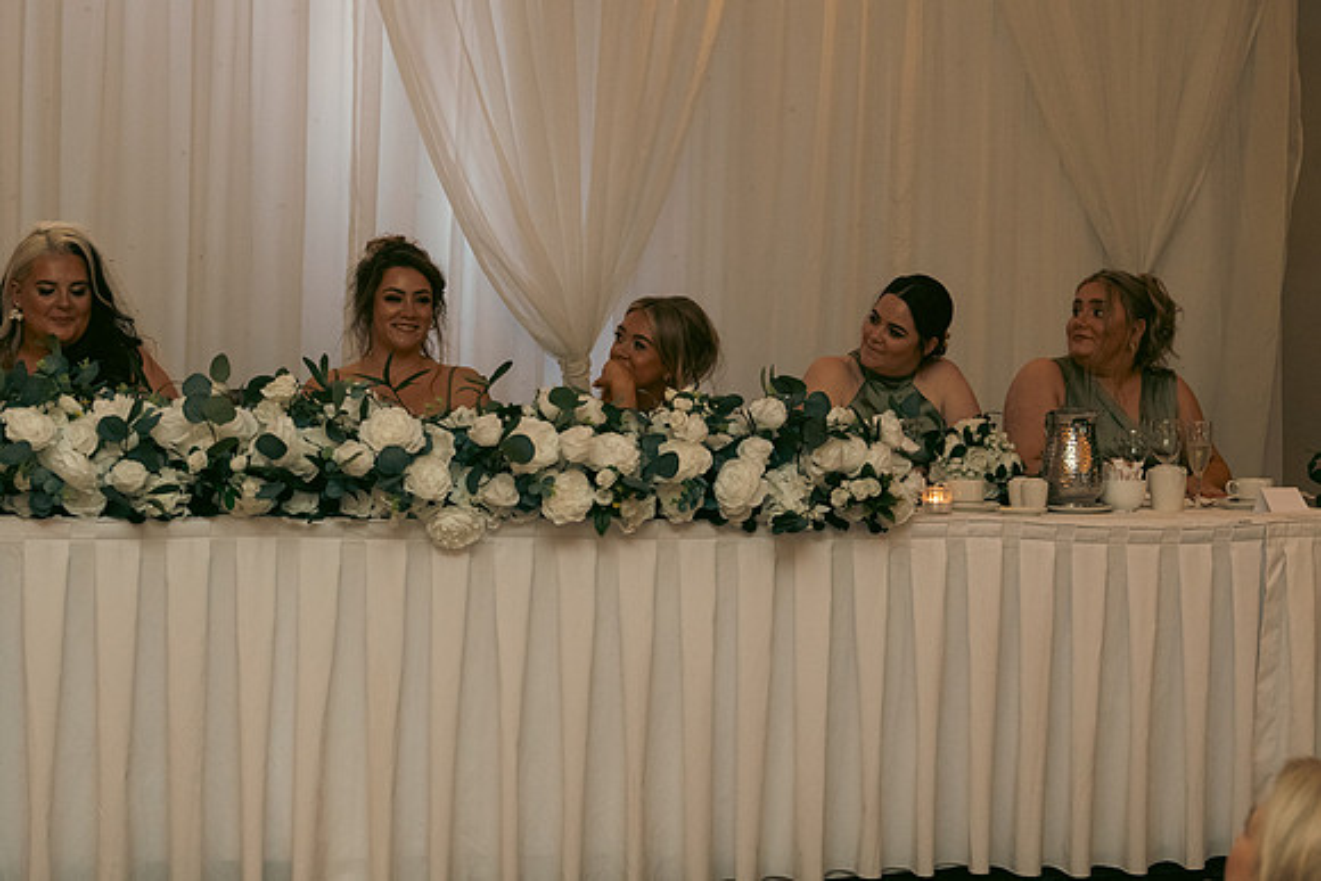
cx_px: 660
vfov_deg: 21.6
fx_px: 2312
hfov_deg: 31.9
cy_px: 440
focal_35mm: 63
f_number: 3.5
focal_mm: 42
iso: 2500
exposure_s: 1/160
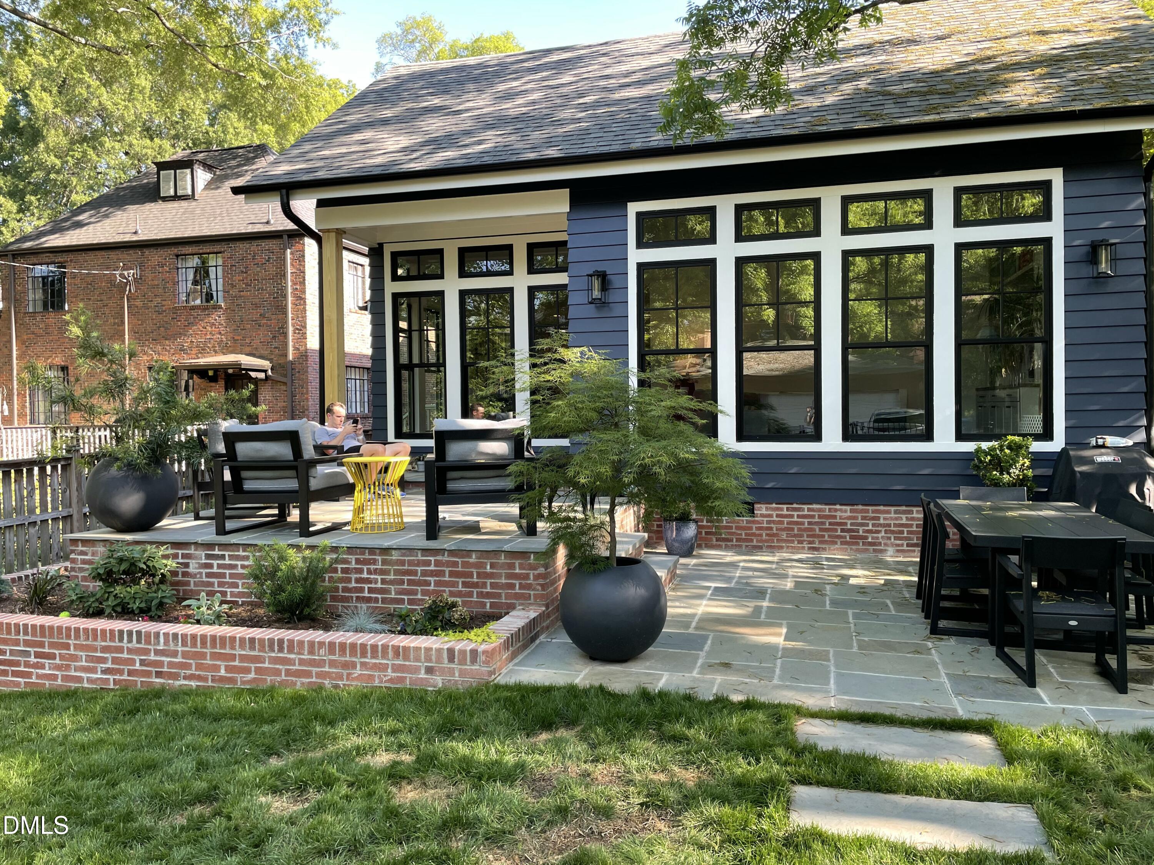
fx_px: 867
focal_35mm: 26
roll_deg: +0.8
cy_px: 432
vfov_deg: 53.1
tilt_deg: -1.2
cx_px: 577
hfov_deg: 67.3
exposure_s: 1/136
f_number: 1.6
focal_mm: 4.2
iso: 32
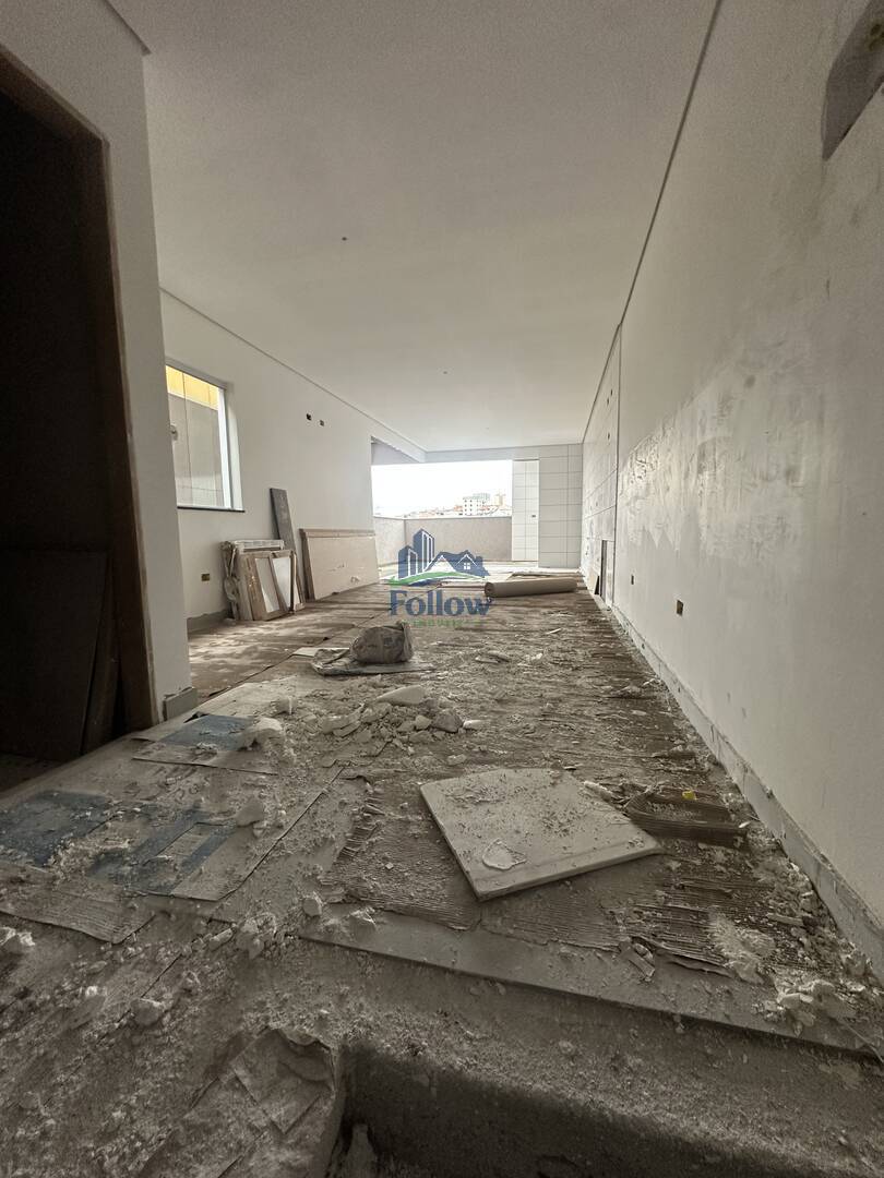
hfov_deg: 85.7
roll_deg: +1.2
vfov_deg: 102.1
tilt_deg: -6.5
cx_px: 442
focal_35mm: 14
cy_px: 589
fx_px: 477
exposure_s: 1/99
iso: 250
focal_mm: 2.22
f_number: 2.2
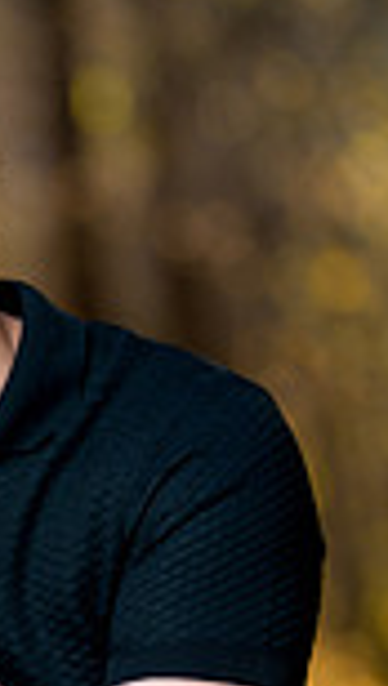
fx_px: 7748
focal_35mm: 425
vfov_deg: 5.1
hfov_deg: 2.9
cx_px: -245
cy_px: 655
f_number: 2.5
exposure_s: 1/160
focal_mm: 139
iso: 250
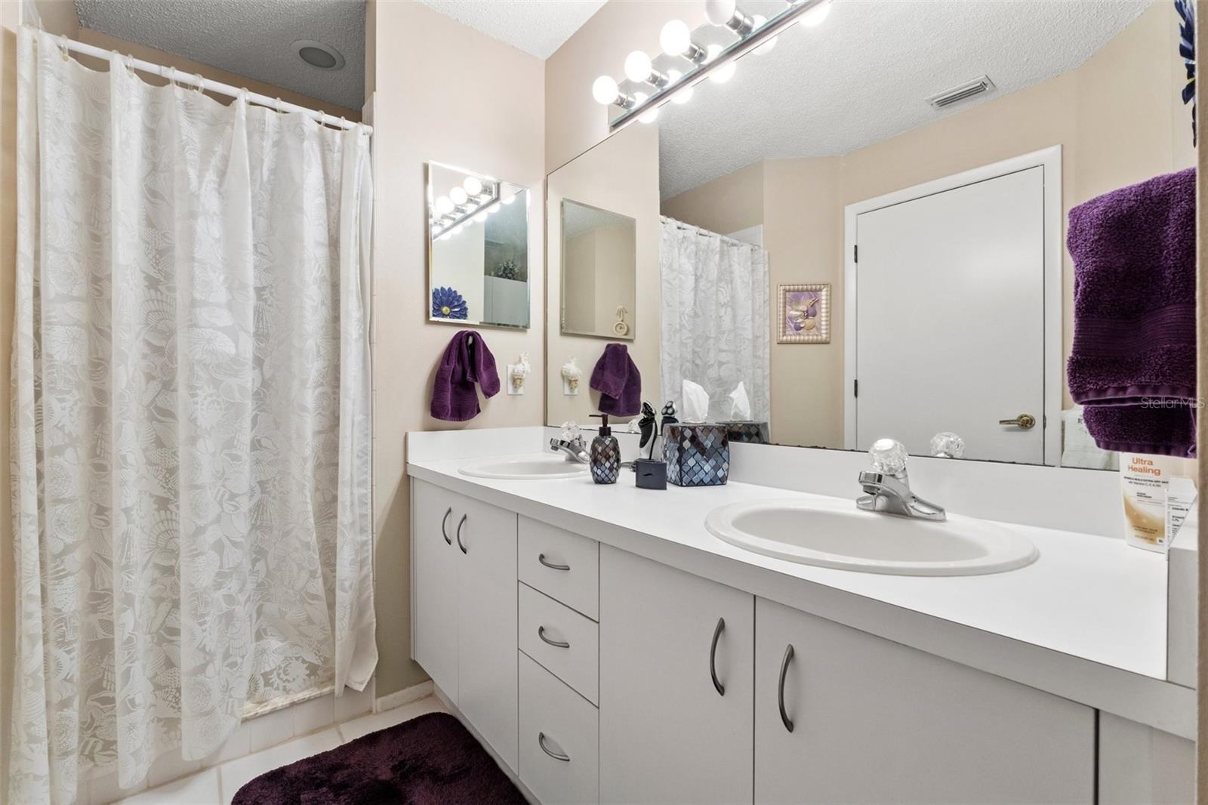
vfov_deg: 77.3
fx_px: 503
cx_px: 604
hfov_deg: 100.4
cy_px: 402
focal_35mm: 15
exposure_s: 1/4
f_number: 8
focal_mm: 10
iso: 400
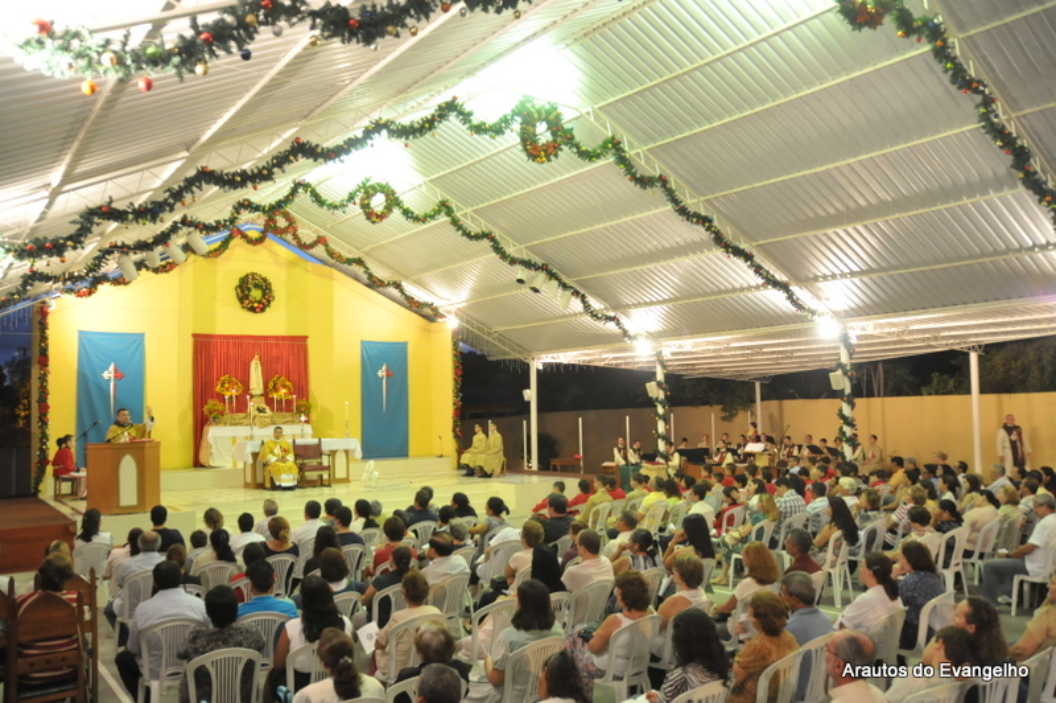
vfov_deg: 47.9
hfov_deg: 67.4
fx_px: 791
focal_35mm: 27
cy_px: 352
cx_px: 528
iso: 800
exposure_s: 1/10
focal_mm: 18
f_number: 3.5
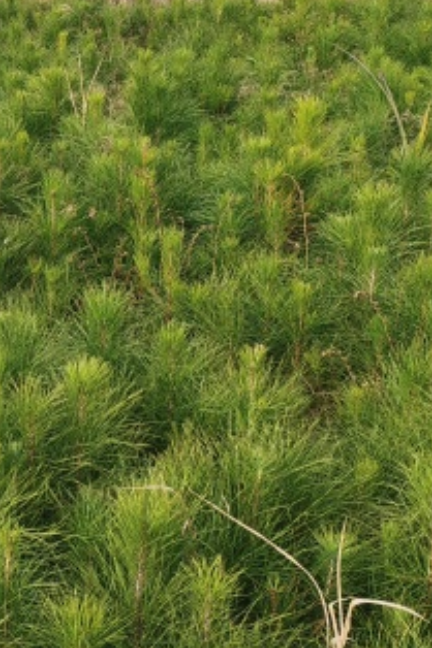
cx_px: -263
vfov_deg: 32.9
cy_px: 283
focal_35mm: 61
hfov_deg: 18.9
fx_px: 1099
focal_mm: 5.84
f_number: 1.6
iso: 80
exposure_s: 1/1889
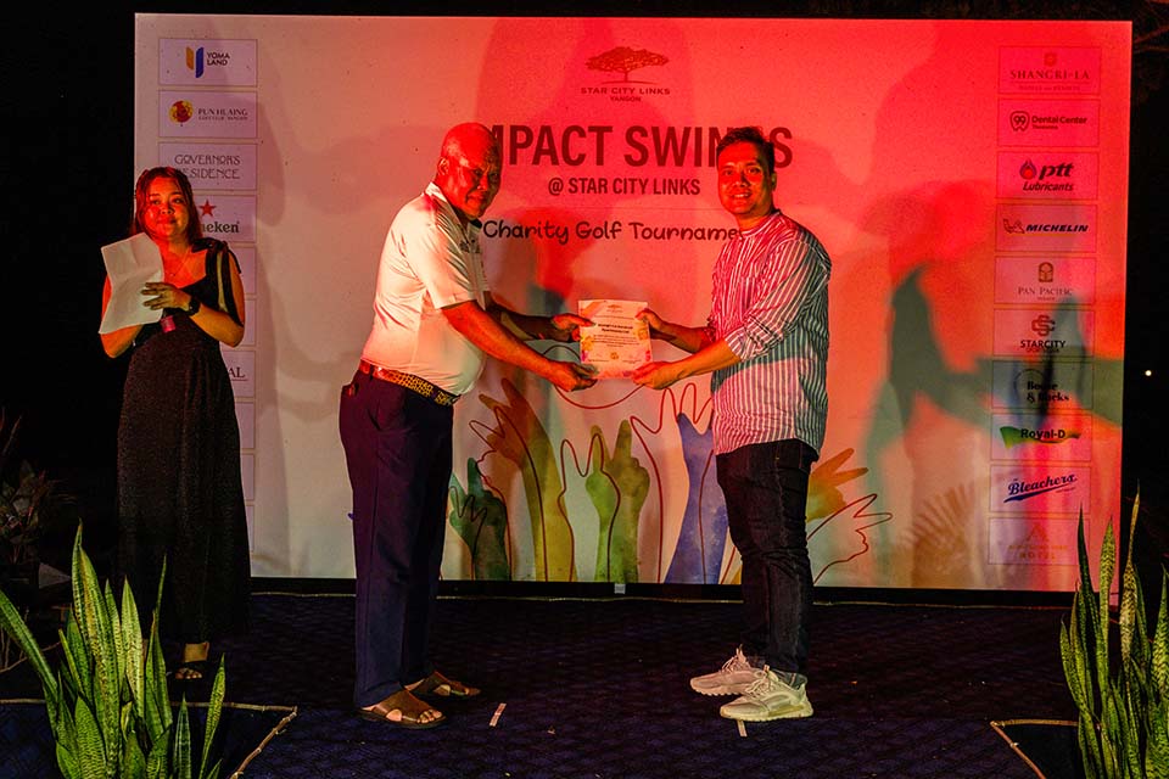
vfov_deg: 32.6
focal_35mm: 41
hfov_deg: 47.4
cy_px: 390
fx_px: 1331
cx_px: 584
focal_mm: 41
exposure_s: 1/250
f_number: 4.5
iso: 4000
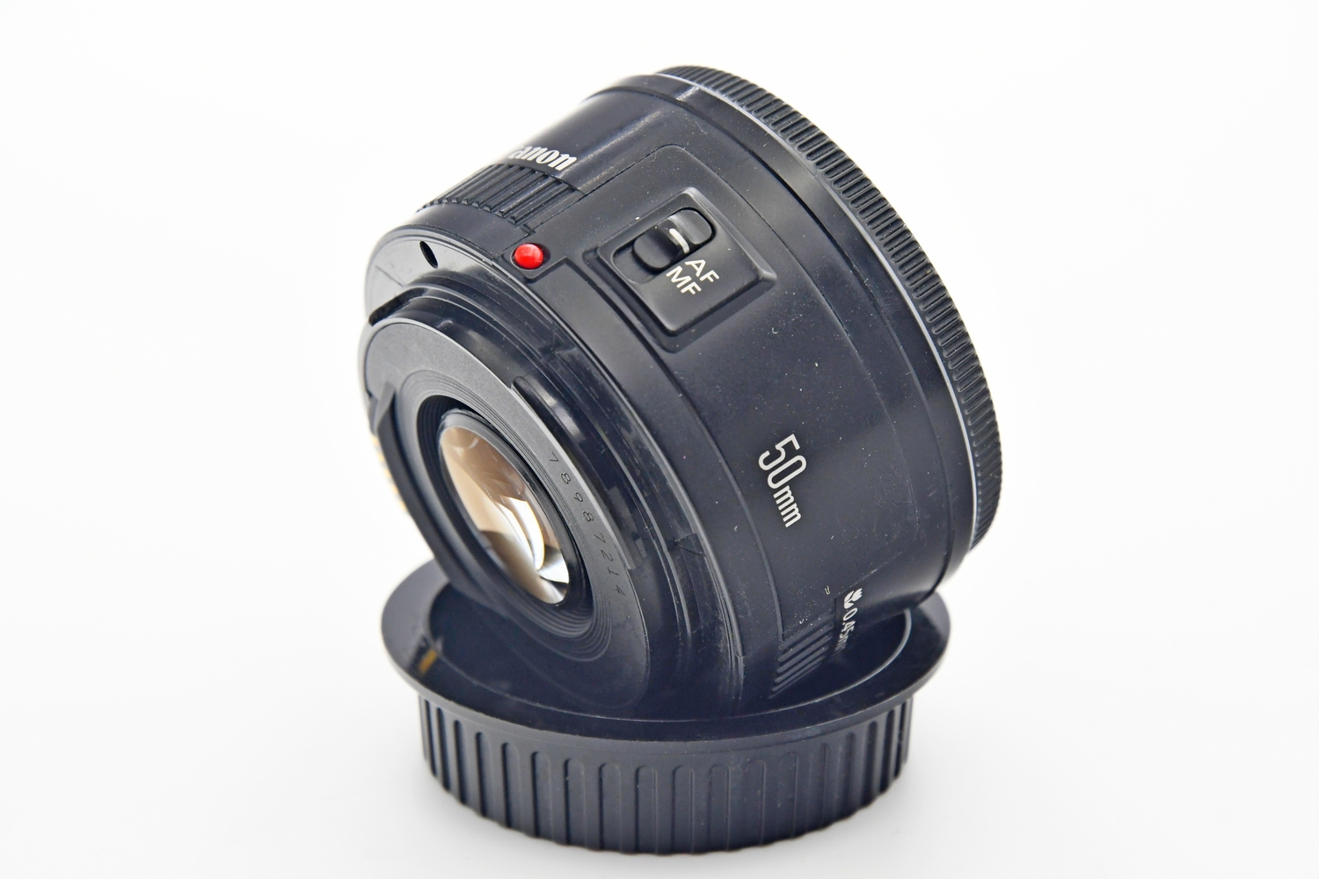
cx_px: 660
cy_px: 440
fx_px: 4396
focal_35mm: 120
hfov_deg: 17.1
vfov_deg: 11.4
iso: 1250
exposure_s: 1/125
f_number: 8
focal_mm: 80
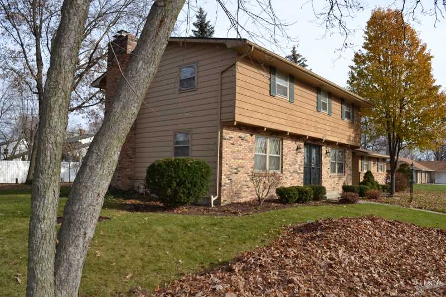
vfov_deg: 47.9
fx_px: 334
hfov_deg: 67.4
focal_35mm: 27
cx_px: 223
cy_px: 148
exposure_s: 1/200
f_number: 7.1
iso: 100
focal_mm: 18
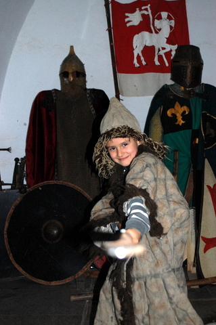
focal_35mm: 45
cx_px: 108
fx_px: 406
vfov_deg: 43.6
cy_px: 162
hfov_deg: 29.8
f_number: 4.8
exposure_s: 1/60
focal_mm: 30
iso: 400
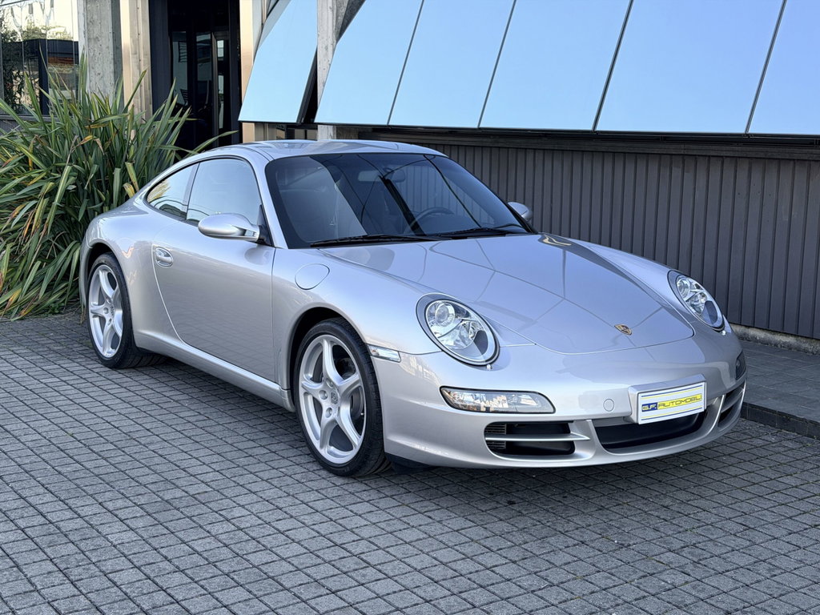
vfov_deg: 30.3
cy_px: 308
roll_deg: -1.1
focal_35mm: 48
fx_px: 1137
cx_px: 410
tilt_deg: -10.1
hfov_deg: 39.7
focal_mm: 6.76
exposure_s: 1/778
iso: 64
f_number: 1.78
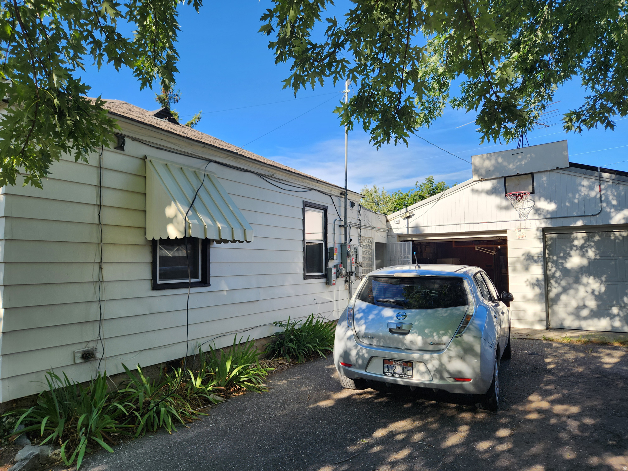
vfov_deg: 58.9
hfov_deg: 73.9
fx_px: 417
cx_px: 314
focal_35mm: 23
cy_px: 236
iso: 20
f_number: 1.8
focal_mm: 5.4
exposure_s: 1/664
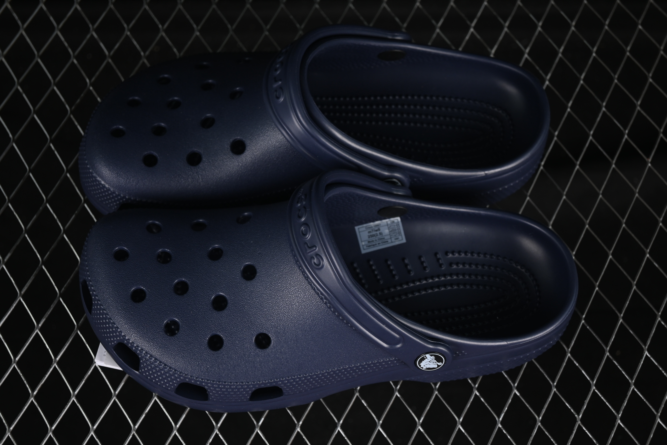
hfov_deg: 27.0
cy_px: 222
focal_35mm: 75
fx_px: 1389
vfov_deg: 18.2
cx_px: 334
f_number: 6.3
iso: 160
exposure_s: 1/50
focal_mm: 50
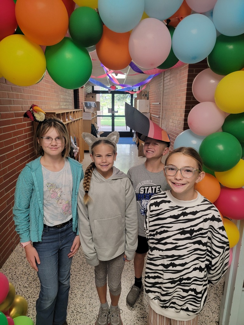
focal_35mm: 24
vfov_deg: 71.6
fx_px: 226
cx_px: 122
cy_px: 162
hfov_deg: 56.8
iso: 200
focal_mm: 6.7
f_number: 1.8
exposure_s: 1/120
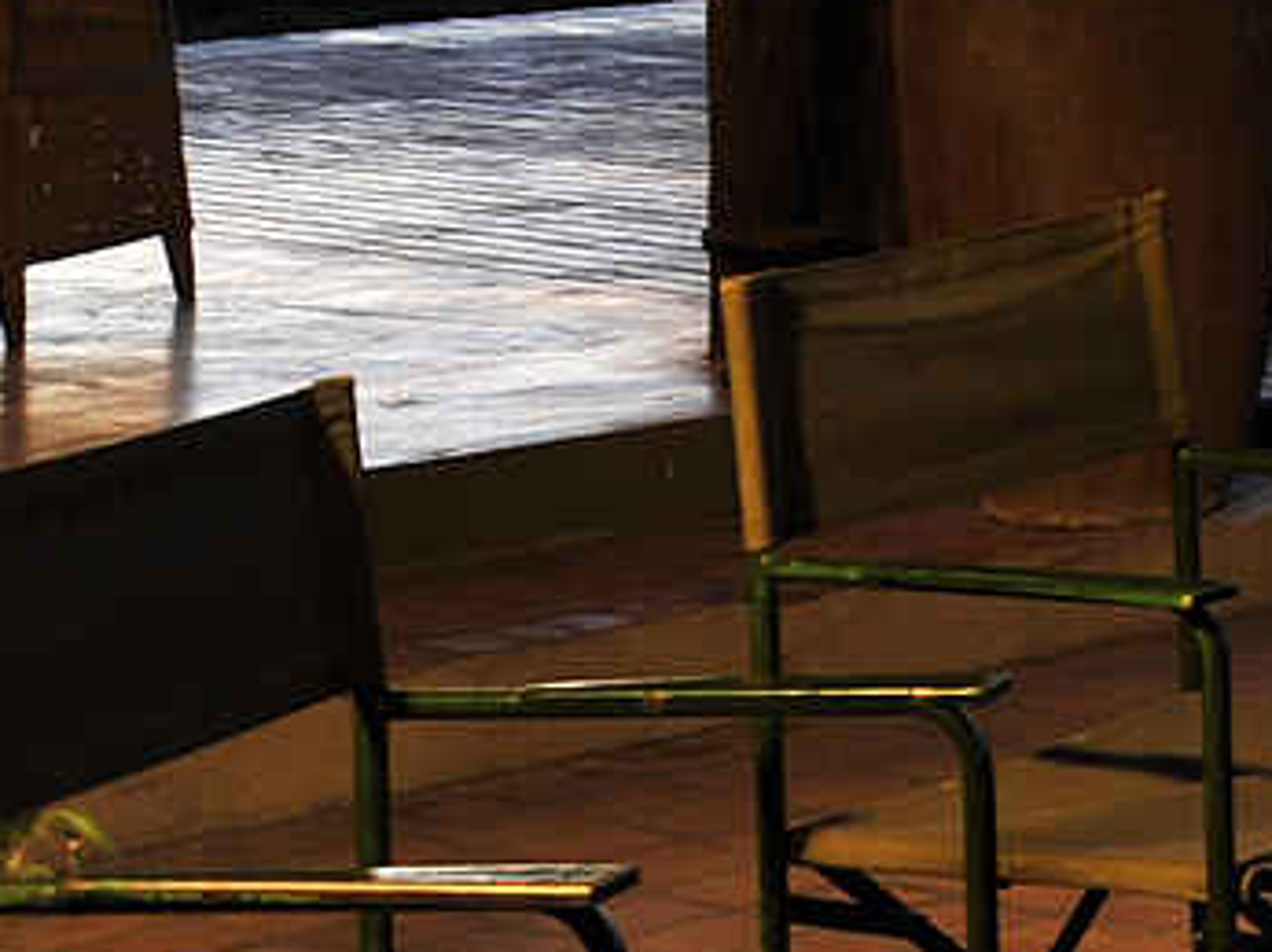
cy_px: -467
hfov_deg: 11.8
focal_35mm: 128
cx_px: 3261
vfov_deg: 11.1
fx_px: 4700
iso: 200
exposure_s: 2
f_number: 6.3
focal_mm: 24
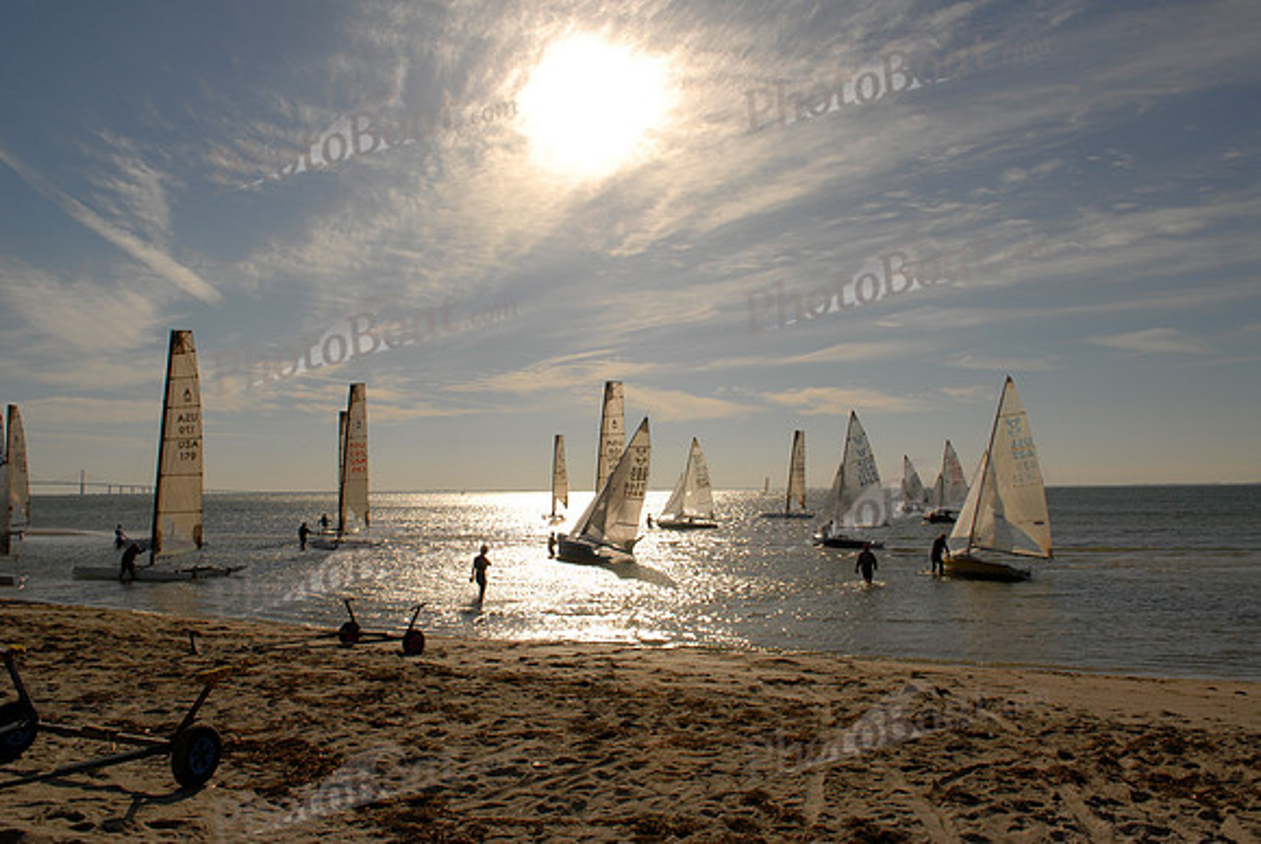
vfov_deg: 50.5
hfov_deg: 70.4
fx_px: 894
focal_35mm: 26
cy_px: 422
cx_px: 630
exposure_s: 1/640
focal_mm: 17
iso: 100
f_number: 11
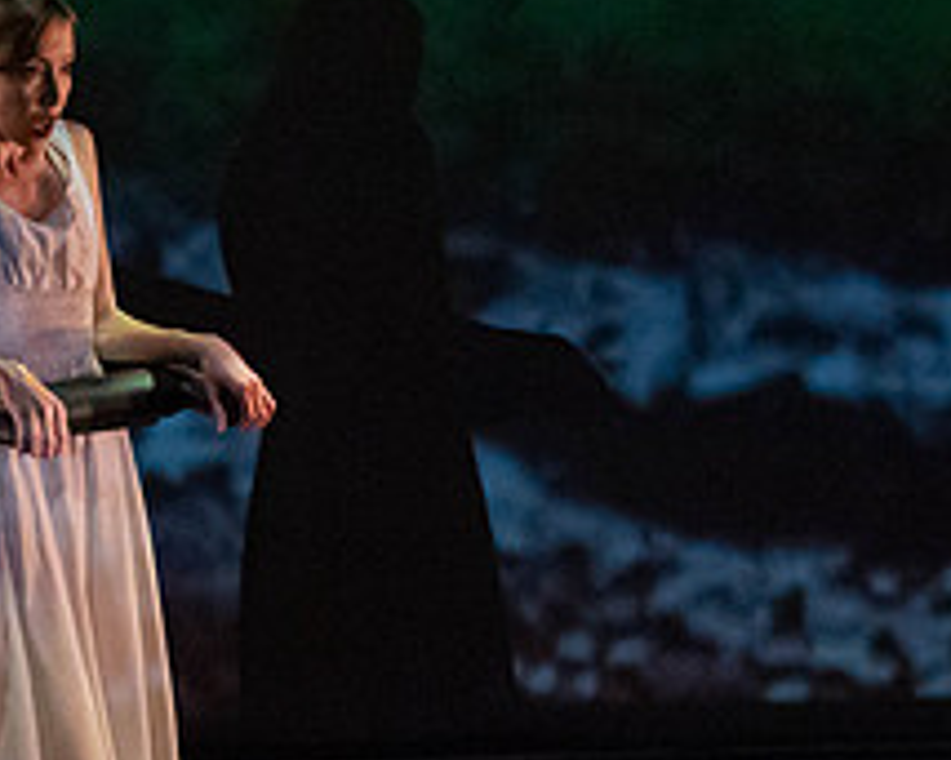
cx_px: 138
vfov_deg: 1.7
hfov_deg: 2.1
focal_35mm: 905
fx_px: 25460
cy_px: 92
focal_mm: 279
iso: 6400
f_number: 5.6
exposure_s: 1/320
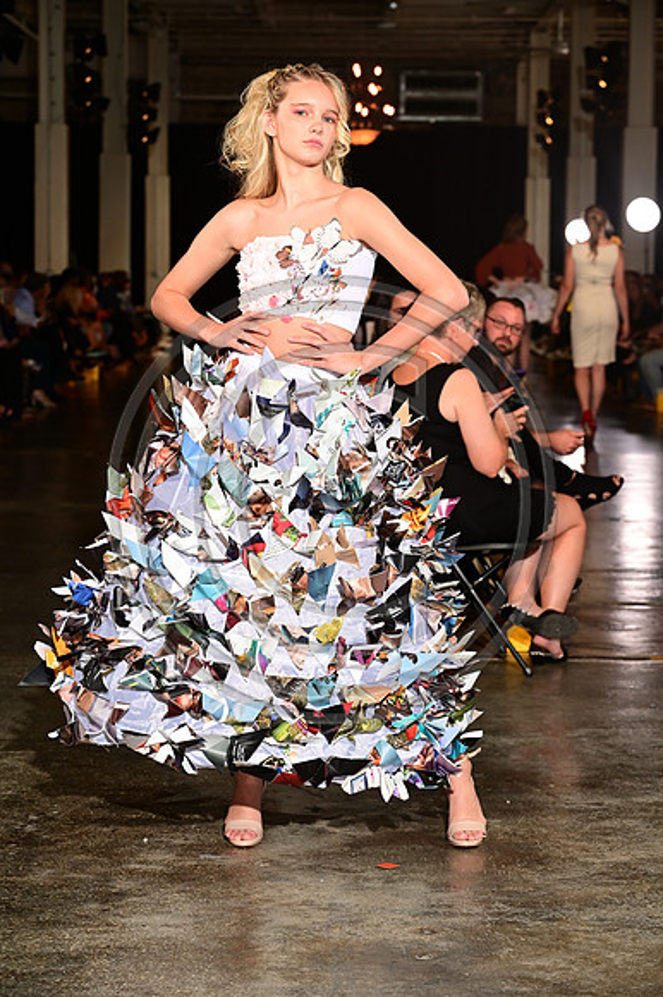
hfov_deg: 15.2
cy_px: 498
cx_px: 332
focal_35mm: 90
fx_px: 2489
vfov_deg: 22.6
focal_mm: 90
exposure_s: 1/125
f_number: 6.3
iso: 1000
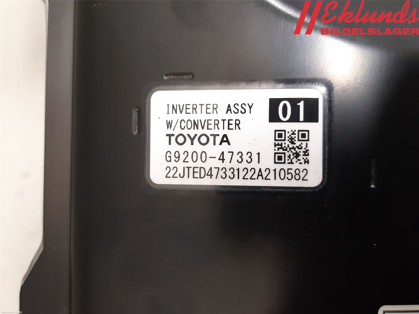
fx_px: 315
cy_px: 157
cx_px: 210
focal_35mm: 26
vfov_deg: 53.1
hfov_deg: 67.3
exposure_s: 1/25
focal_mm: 3.93
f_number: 1.7
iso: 200
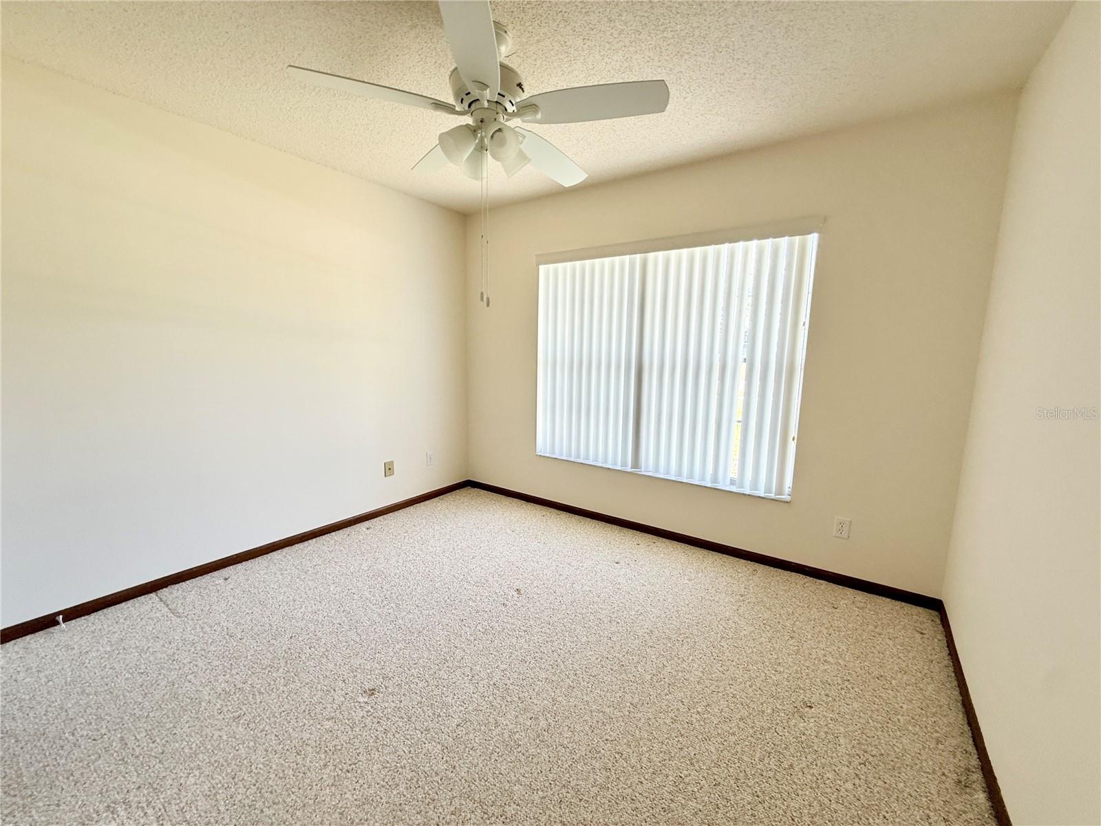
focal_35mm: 14
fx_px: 445
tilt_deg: -7.1
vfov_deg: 85.7
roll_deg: -0.5
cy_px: 413
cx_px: 550
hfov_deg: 102.1
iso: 64
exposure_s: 1/99
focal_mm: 2.22
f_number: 2.2
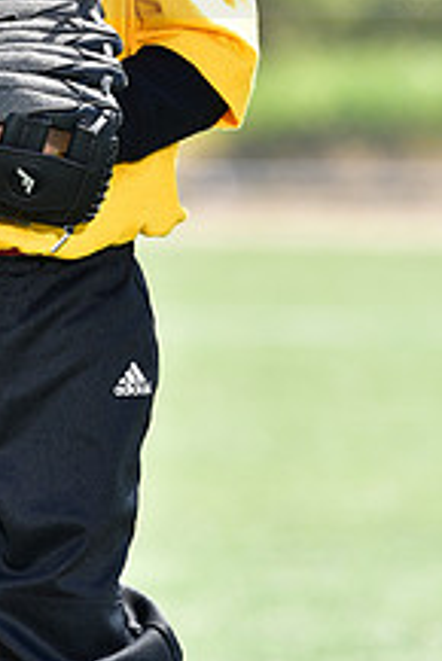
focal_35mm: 534
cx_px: -8
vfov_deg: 3.9
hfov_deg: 2.6
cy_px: -79
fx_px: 9818
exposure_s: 1/200
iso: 80
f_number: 5
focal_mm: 200
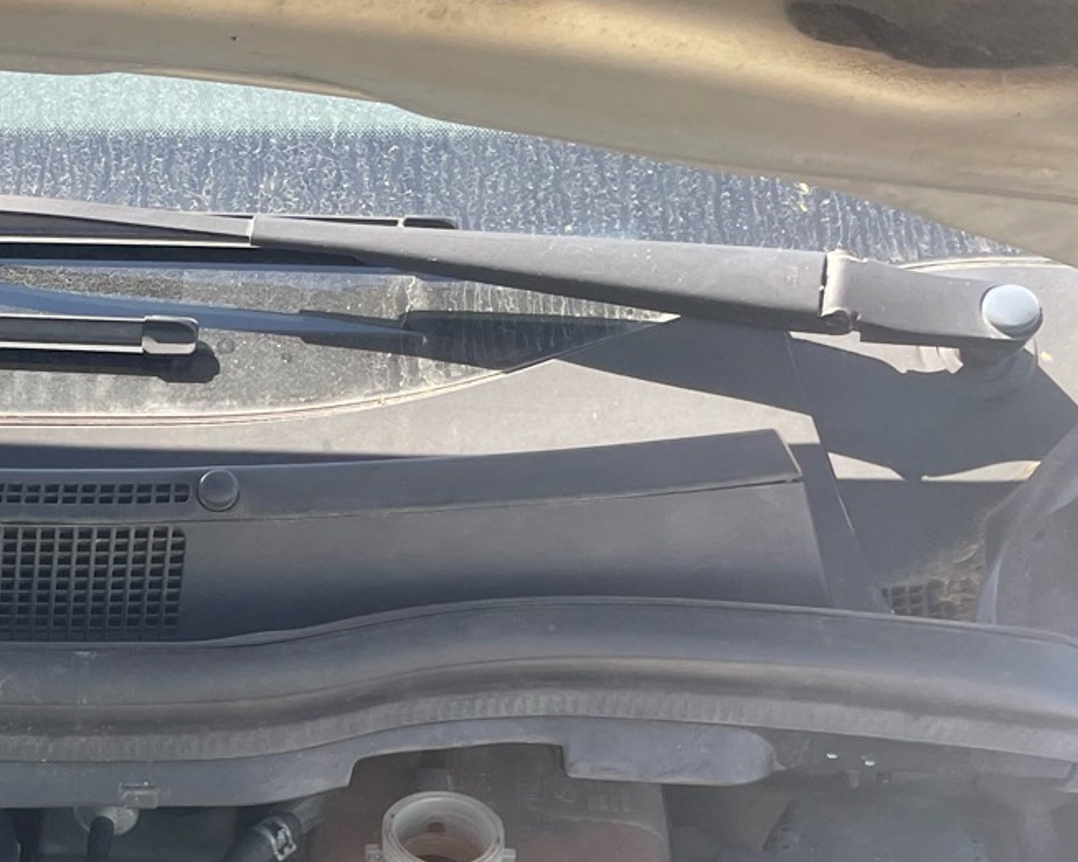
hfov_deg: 23.8
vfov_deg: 20.6
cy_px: 988
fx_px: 2233
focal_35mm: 70
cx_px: -333
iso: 32
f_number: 1.6
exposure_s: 1/496
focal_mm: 4.2
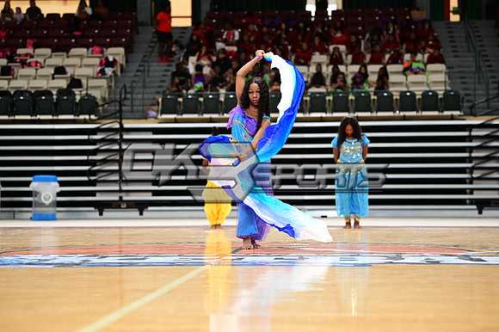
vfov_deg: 14.4
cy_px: 166
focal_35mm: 95
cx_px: 250
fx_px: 1316
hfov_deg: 21.5
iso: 6400
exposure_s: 1/1000
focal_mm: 95
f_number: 3.2
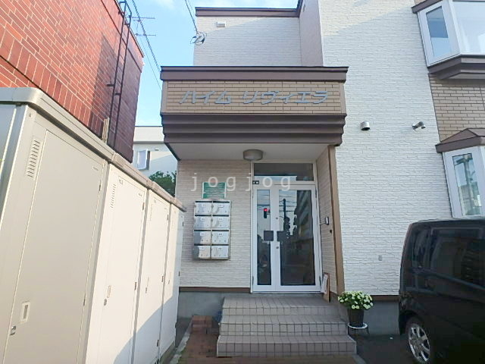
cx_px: 242
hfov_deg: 79.0
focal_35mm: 21
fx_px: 294
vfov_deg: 63.4
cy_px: 182
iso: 125
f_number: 3.5
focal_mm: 3.7
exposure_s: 1/320
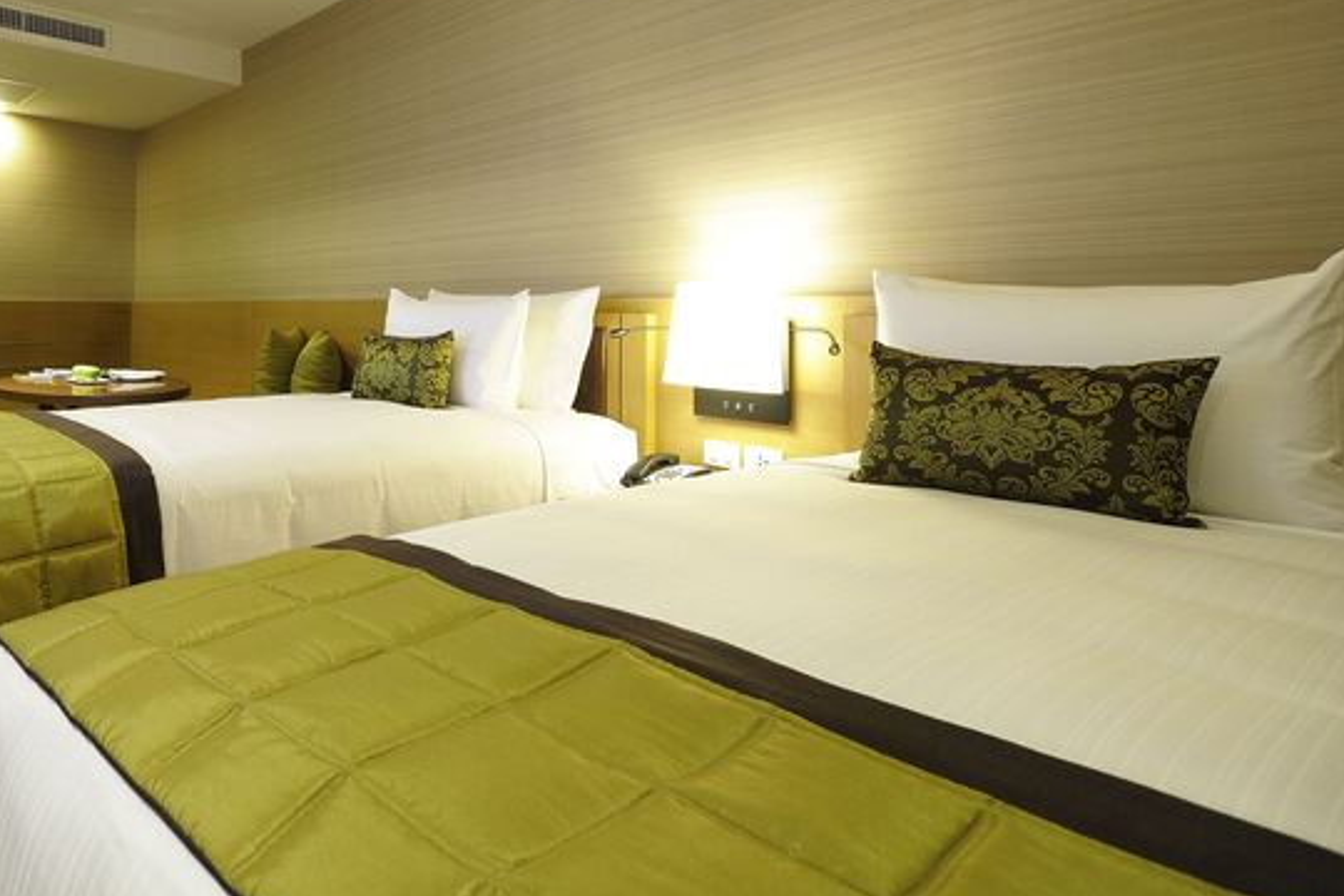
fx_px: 747
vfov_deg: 61.4
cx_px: 470
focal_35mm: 20
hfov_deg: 81.7
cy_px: 361
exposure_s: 3
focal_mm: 10
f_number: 8
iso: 100
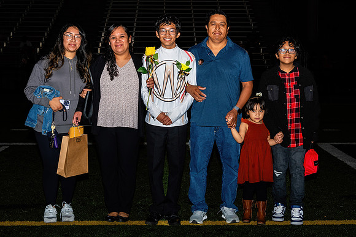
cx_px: 183
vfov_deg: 21.3
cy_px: 105
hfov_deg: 31.4
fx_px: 632
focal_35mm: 64
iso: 320
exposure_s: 1/200
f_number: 5
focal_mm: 31
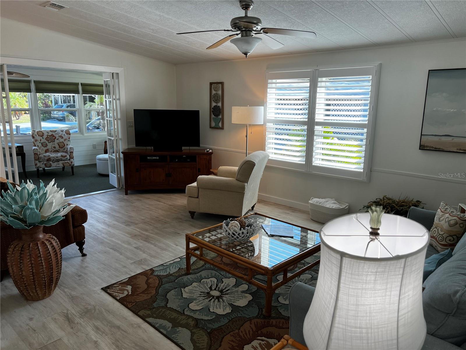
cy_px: 175
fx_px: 350
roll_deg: -0.4
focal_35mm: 26
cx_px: 233
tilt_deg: -12.2
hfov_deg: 67.3
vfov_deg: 53.1
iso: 50
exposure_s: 1/364
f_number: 1.5
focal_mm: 5.7
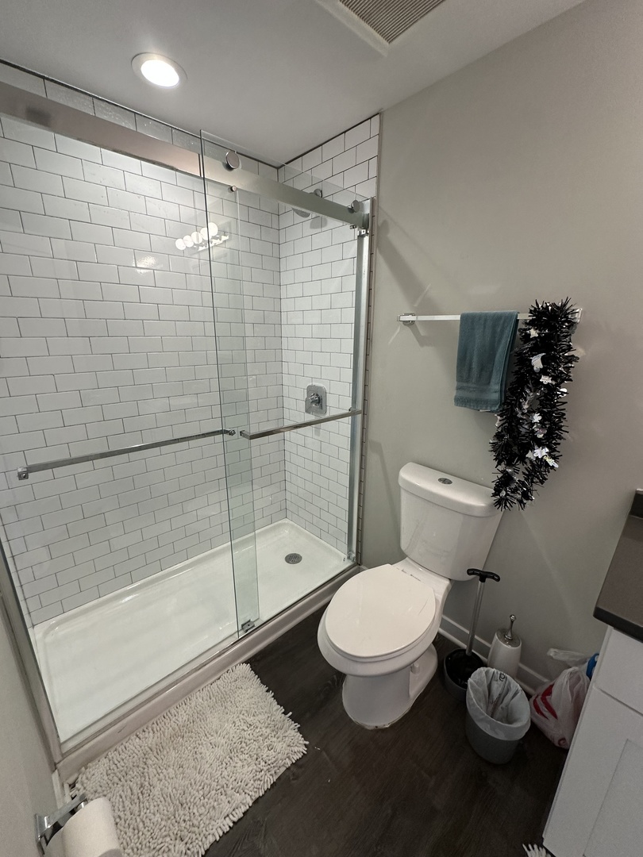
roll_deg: -1.6
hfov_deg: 85.7
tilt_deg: -18.0
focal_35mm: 14
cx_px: 322
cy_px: 428
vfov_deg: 102.1
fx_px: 347
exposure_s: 1/120
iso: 200
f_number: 2.2
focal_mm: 2.22
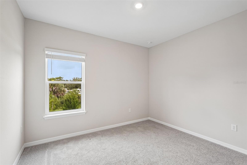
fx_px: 110
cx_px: 124
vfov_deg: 73.7
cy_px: 82
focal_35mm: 16
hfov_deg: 96.7
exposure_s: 1/30
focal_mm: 16
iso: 400
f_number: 8
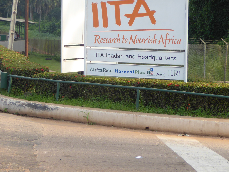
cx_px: 109
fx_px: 847
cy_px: 62
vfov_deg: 11.6
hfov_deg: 15.4
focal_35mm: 128
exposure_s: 1/80
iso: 80
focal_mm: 13.2
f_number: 4.6
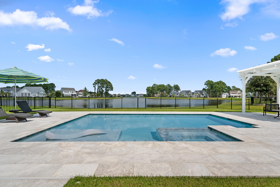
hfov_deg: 90.0
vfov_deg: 67.4
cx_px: 140
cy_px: 94
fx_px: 140
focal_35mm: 18
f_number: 8
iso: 80
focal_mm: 18
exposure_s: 1/250
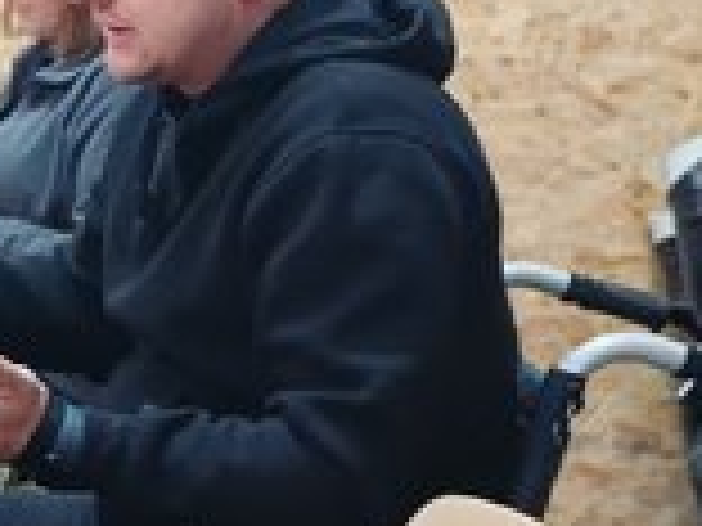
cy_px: 362
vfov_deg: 12.5
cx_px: -36
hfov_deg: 16.3
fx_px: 2393
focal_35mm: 118
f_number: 5.6
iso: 800
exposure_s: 1/33.3
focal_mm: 6.06
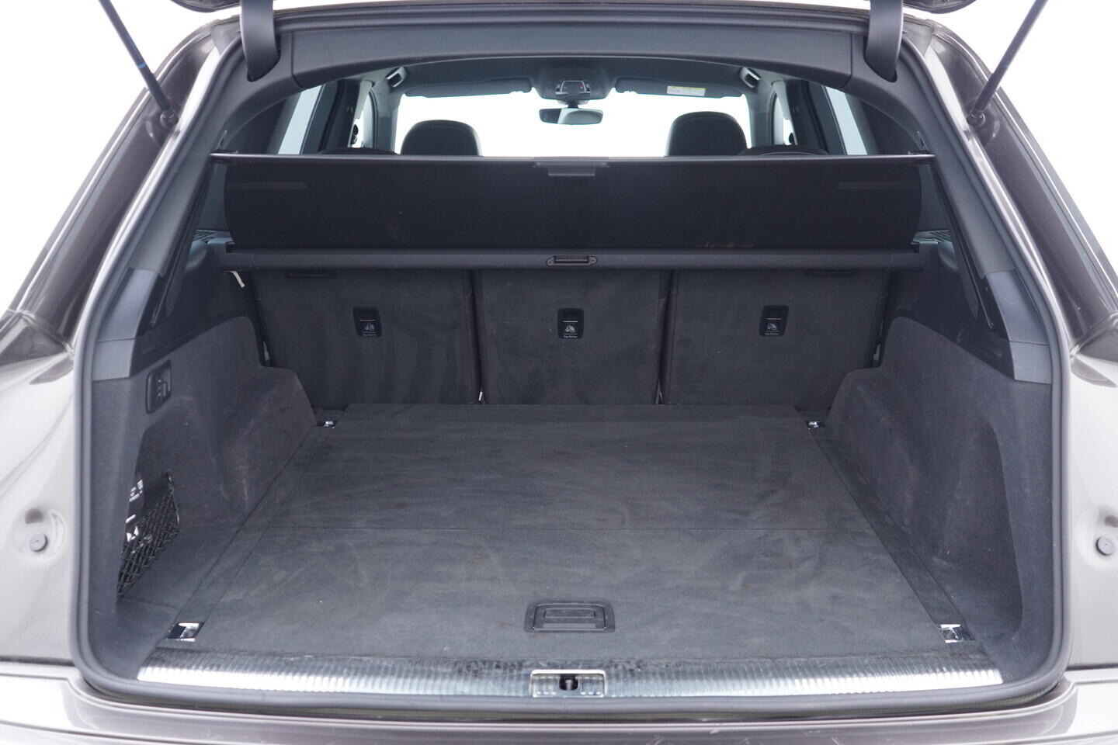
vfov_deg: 36.9
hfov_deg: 53.1
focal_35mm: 36
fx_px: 1118
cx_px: 559
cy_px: 372
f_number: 2.8
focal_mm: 24
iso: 640
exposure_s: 1/40
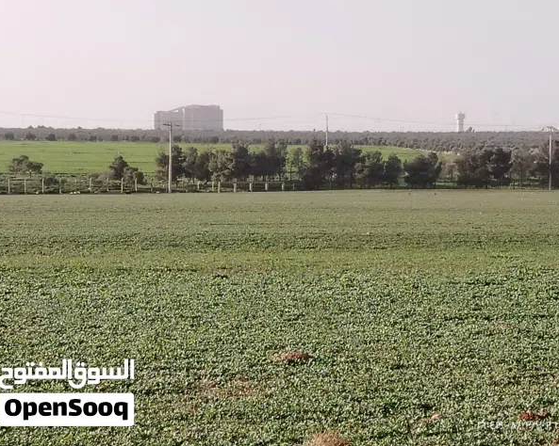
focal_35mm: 98
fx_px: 1621
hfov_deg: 19.6
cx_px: 276
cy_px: 223
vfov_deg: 15.7
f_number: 1.75
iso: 100
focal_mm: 5.25
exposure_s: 1/709
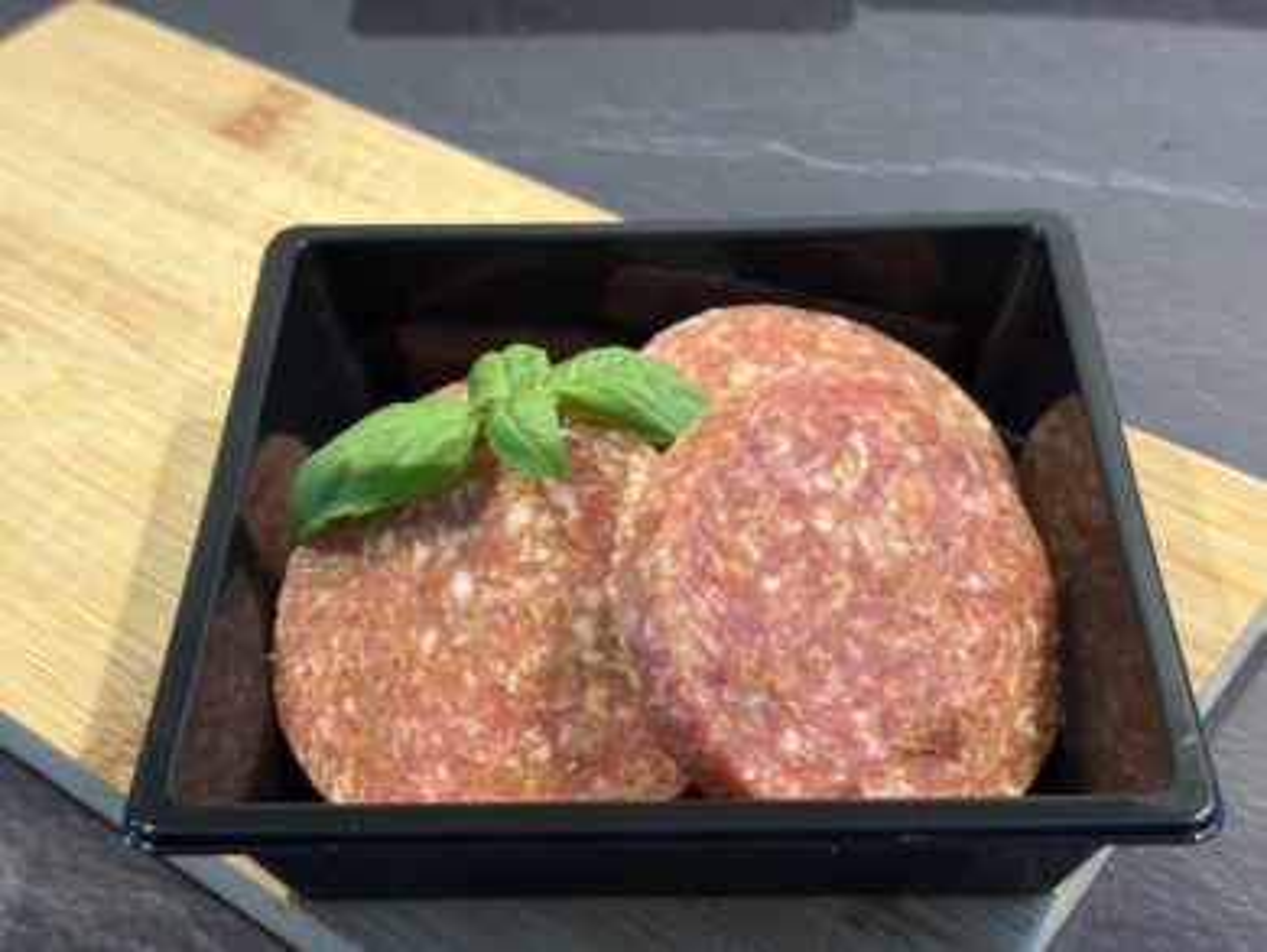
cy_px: 476
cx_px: 634
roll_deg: +3.5
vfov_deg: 28.1
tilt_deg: -41.9
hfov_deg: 36.8
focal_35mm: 52
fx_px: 1904
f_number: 1.6
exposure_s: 1/50
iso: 125
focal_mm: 5.96
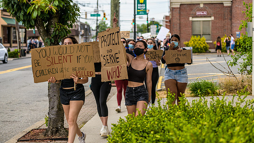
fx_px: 498
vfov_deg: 16.3
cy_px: 83
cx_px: 127
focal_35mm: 74
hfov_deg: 28.6
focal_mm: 70
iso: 200
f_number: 3.2
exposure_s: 1/1600
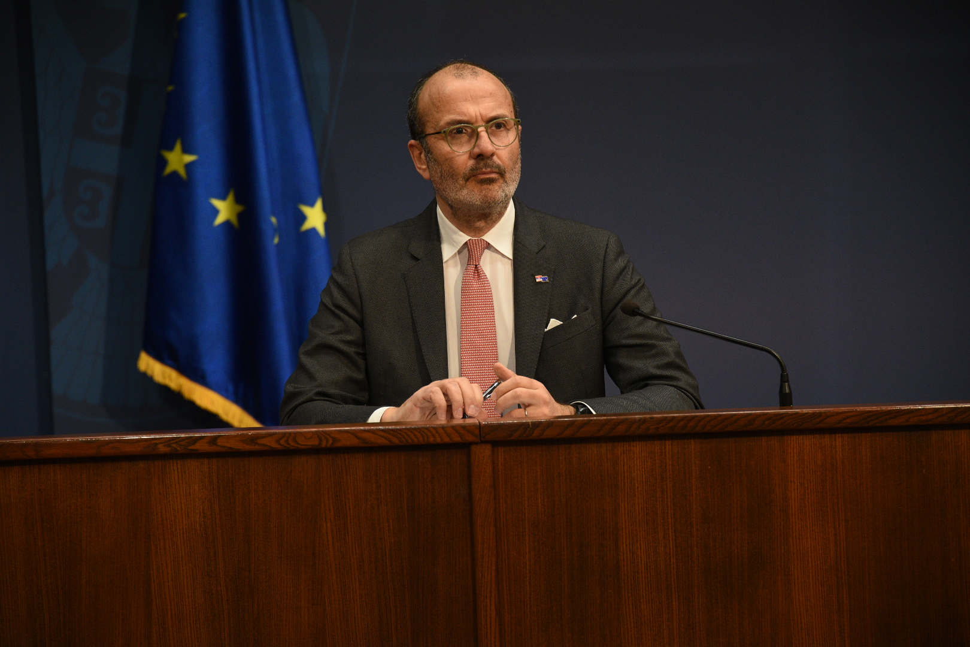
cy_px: 324
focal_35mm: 105
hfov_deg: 19.5
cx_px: 485
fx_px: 2829
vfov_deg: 13.0
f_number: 4
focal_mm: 105
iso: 2000
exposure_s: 1/320
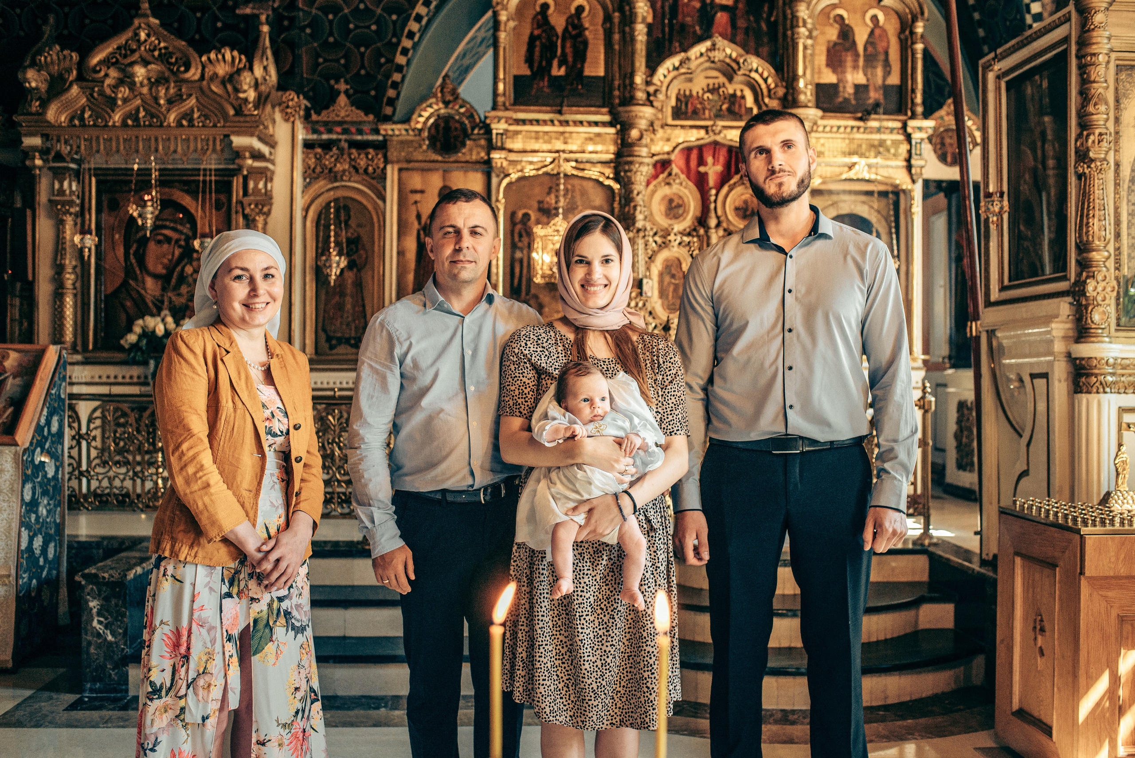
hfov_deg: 54.4
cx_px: 568
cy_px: 379
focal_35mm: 35
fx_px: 1104
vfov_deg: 37.9
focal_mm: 35
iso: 800
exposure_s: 1/160
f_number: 3.2
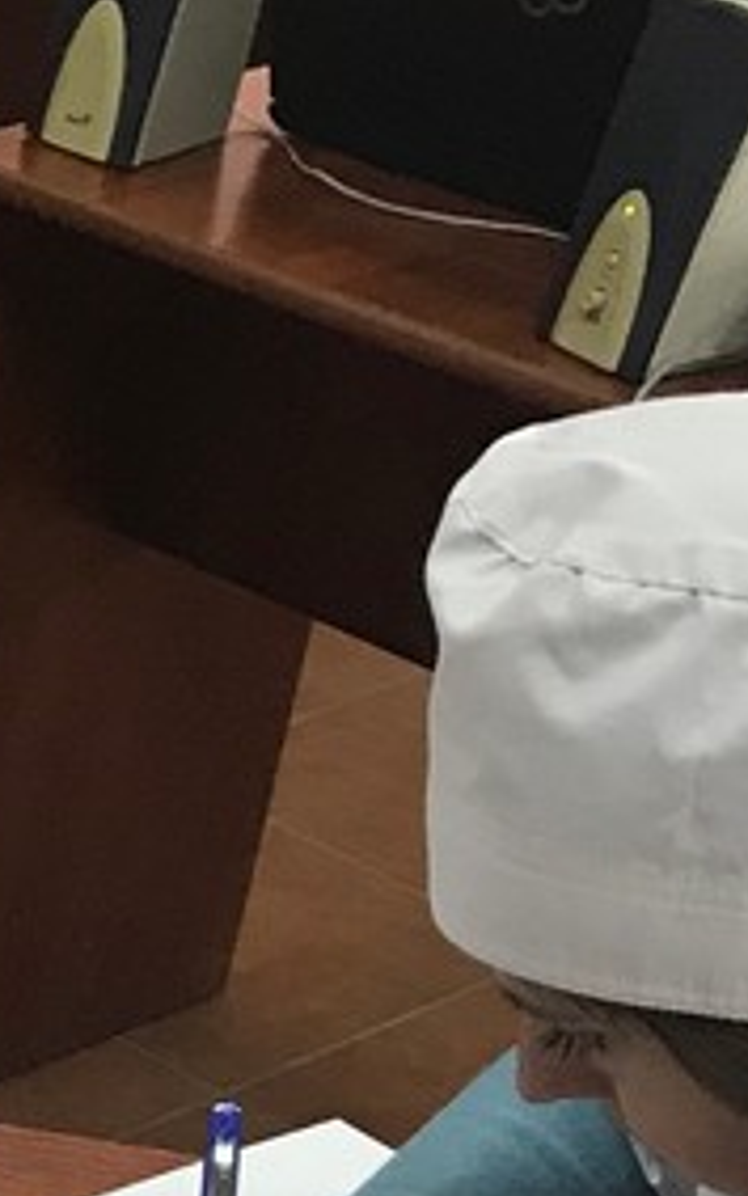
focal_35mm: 126
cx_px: -1044
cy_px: 1492
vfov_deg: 15.8
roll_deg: -2.4
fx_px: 4108
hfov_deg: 9.3
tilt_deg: -35.3
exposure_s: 1/33
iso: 32
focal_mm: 3.99
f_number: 1.8
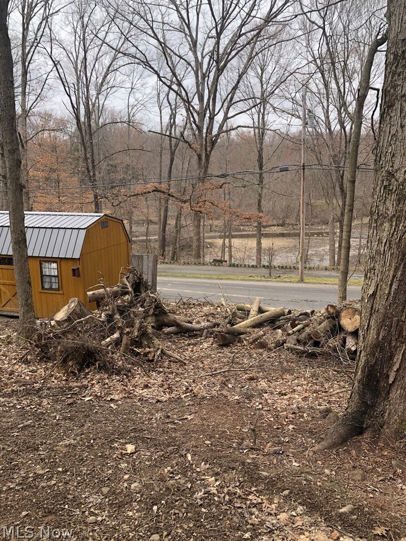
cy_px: 265
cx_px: 208
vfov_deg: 61.6
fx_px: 453
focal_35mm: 29
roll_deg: +1.5
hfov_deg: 48.2
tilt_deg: -7.6
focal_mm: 3.99
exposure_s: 1/762
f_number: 1.8
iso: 20
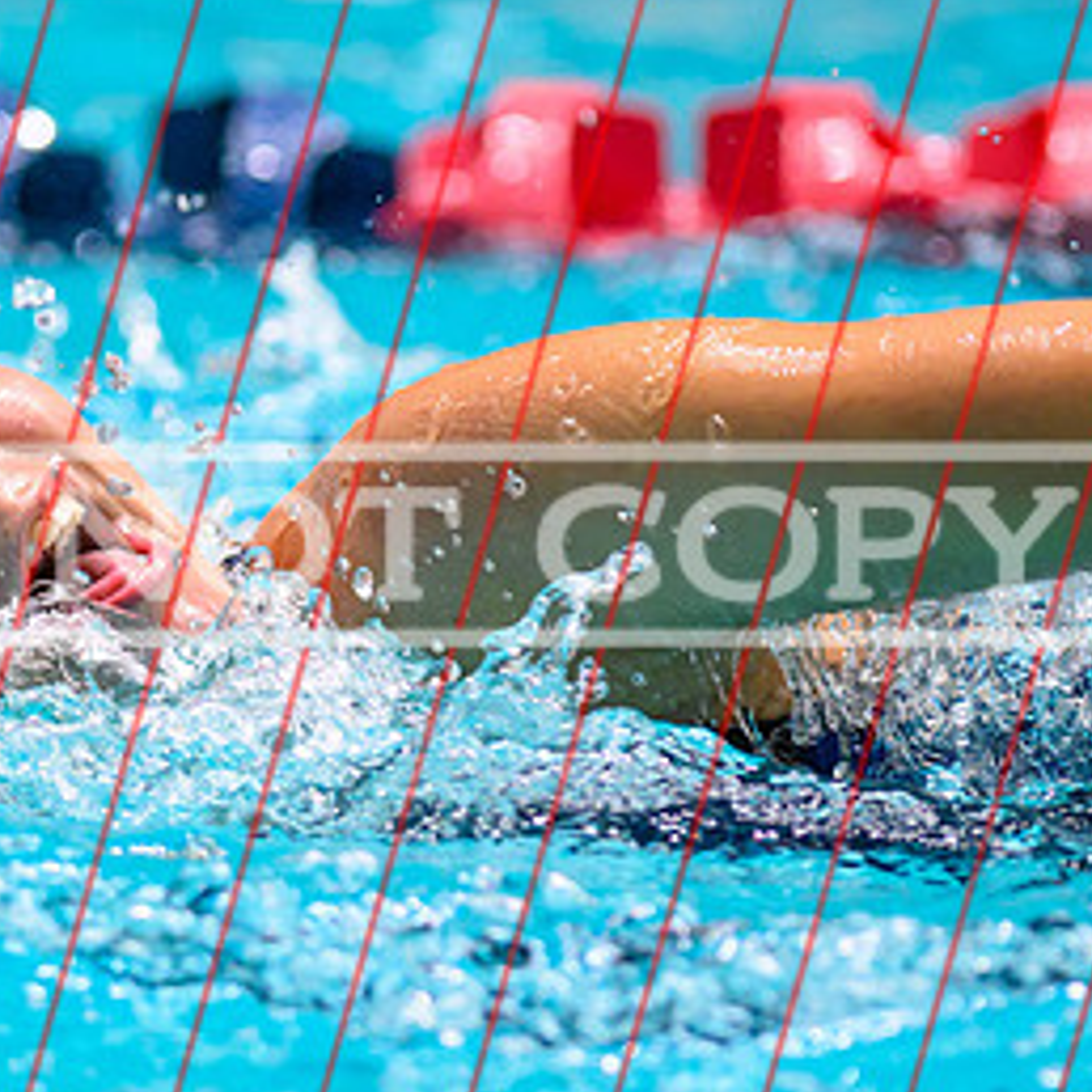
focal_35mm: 841
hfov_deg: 2.1
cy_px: 576
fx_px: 30016
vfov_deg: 2.1
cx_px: 303
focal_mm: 300
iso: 1600
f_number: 2.8
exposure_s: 1/800
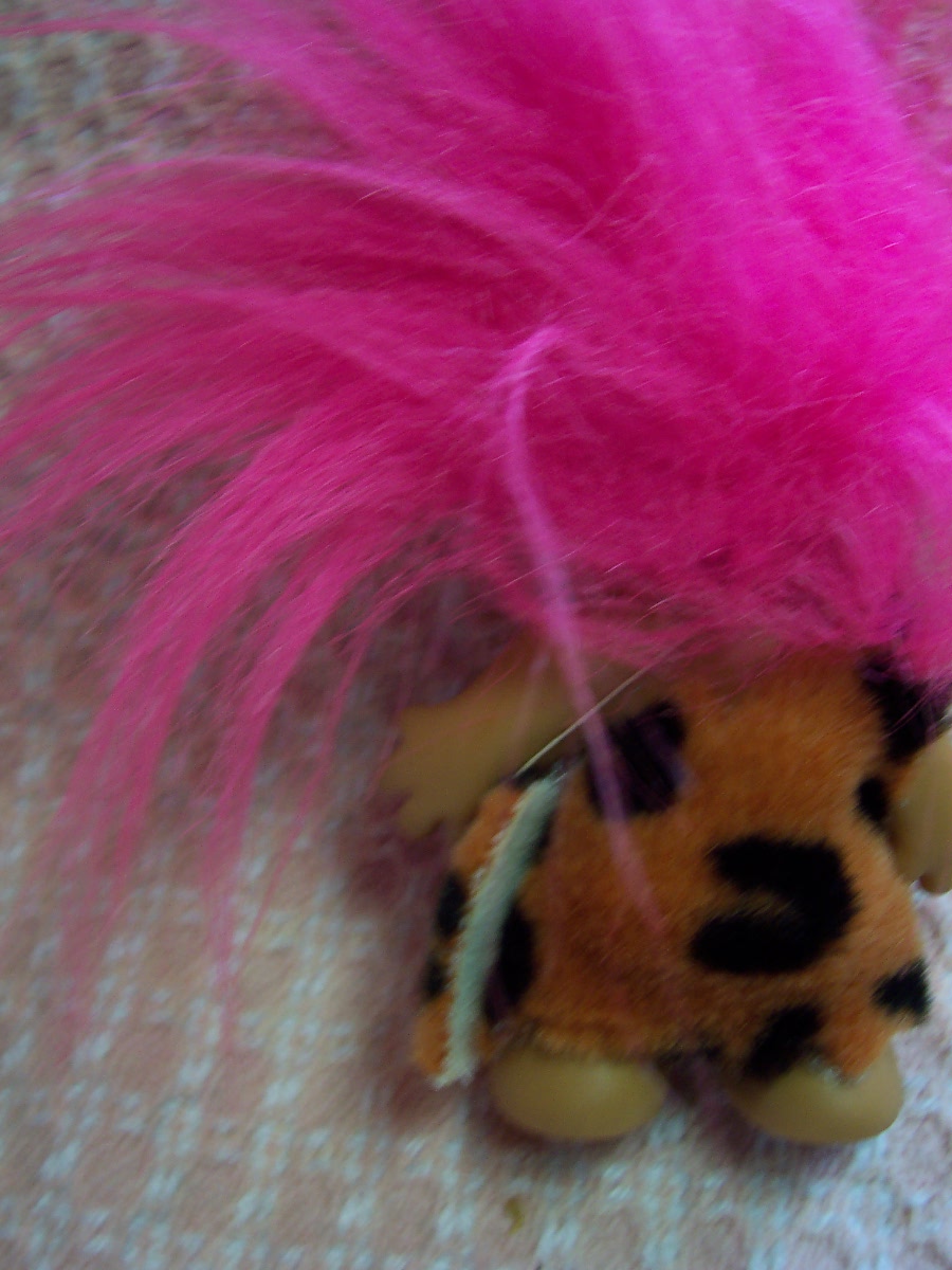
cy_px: 635
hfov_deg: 38.7
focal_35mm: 37
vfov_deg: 50.1
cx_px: 476
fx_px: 1357
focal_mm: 5.6
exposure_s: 1/60
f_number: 2.8
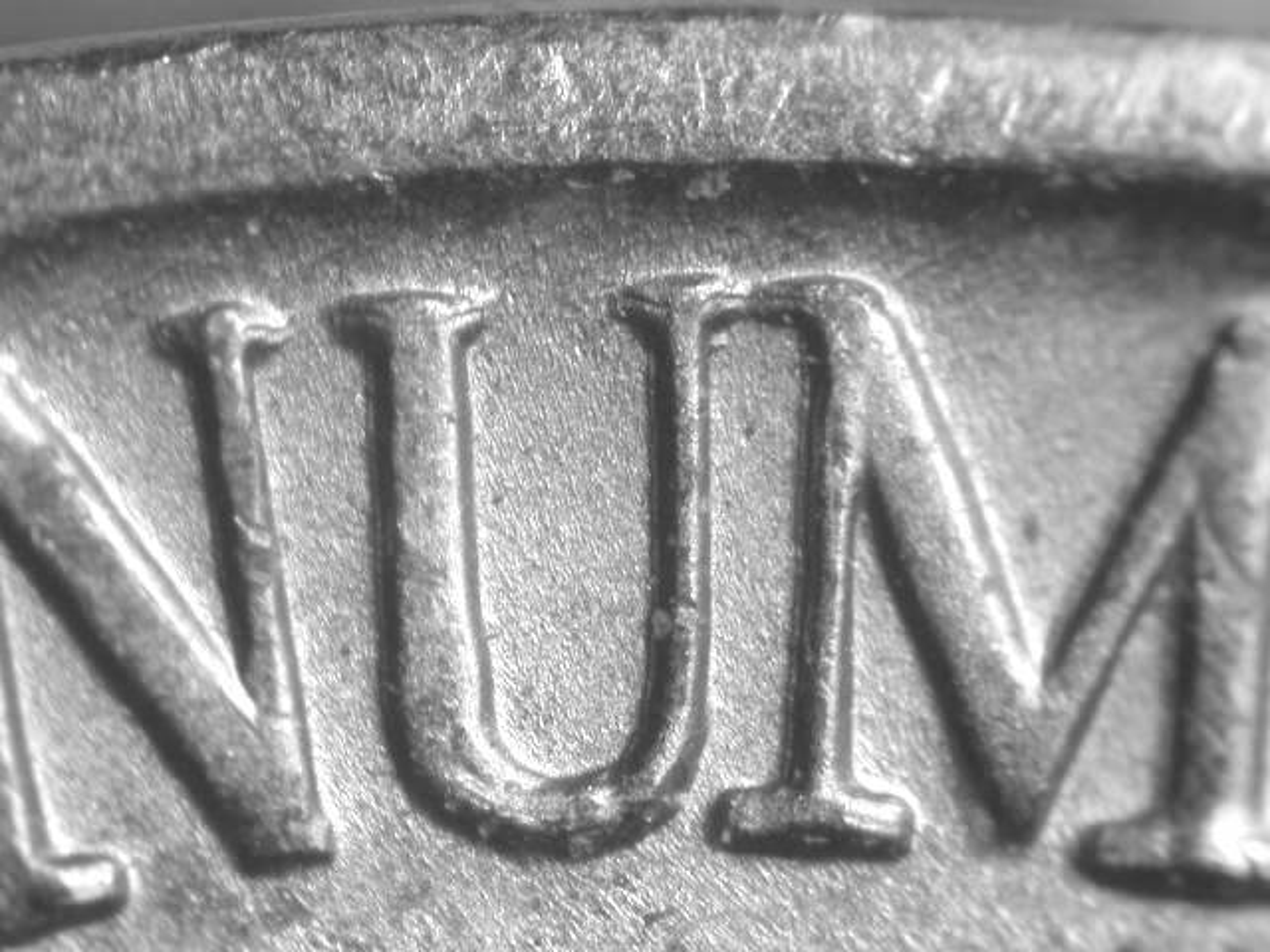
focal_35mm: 135
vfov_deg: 11.0
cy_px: 476
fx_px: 4953
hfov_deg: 14.6
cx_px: 635
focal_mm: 28
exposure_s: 1/7.2
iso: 100
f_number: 4.7
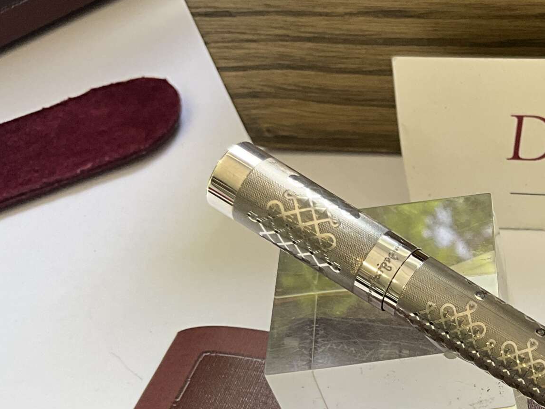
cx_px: 595
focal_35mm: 65
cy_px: 394
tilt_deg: -51.9
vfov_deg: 21.9
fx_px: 1024
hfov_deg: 27.4
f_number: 1.8
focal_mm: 3
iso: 50
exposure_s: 1/100
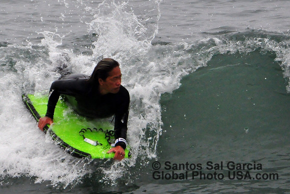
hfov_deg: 2.5
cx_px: 145
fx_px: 6647
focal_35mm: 825
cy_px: 97
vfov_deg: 1.7
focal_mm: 550
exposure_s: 1/1600
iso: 1250
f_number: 5.6
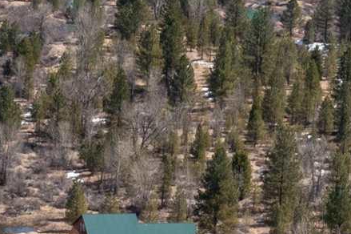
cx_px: 162
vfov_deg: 7.0
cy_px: 43
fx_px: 1910
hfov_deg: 10.5
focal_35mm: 196
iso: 100
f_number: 8
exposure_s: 1/320
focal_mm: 10.26
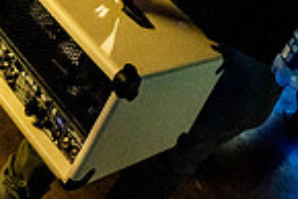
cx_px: 325
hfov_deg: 26.6
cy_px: -190
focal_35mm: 70
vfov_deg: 15.7
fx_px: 580
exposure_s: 1/200
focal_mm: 14
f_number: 2.8
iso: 3200
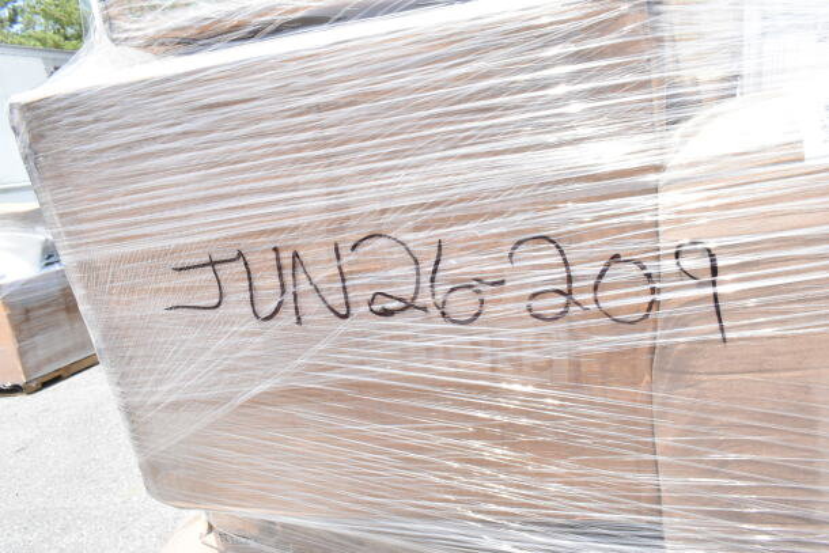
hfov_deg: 67.4
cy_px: 276
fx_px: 622
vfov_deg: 48.0
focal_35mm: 27
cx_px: 414
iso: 1600
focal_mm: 18
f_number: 13
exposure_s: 1/640
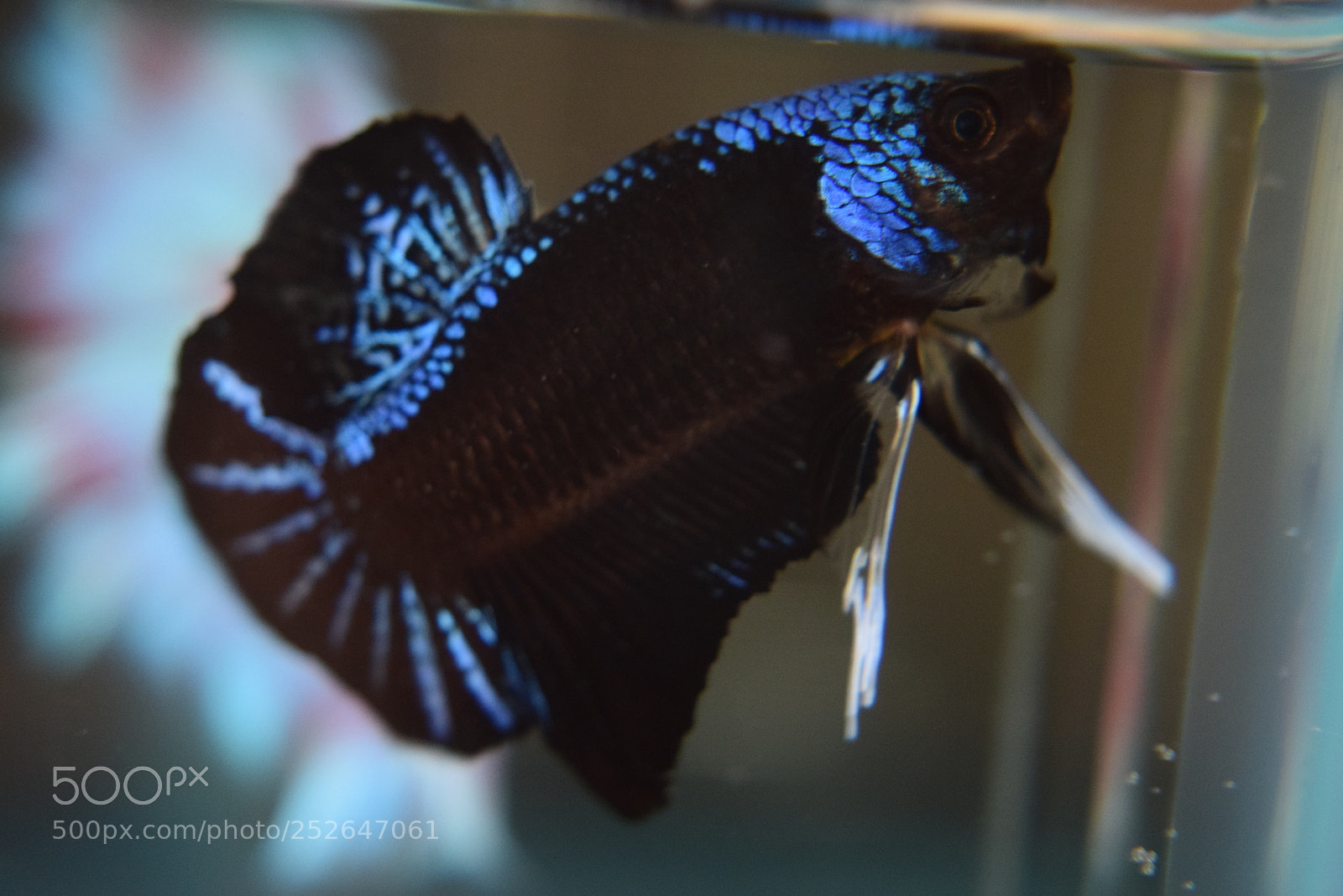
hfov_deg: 33.4
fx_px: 2239
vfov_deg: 22.6
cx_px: 672
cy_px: 448
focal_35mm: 60
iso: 1600
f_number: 5
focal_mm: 40
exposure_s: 1/15
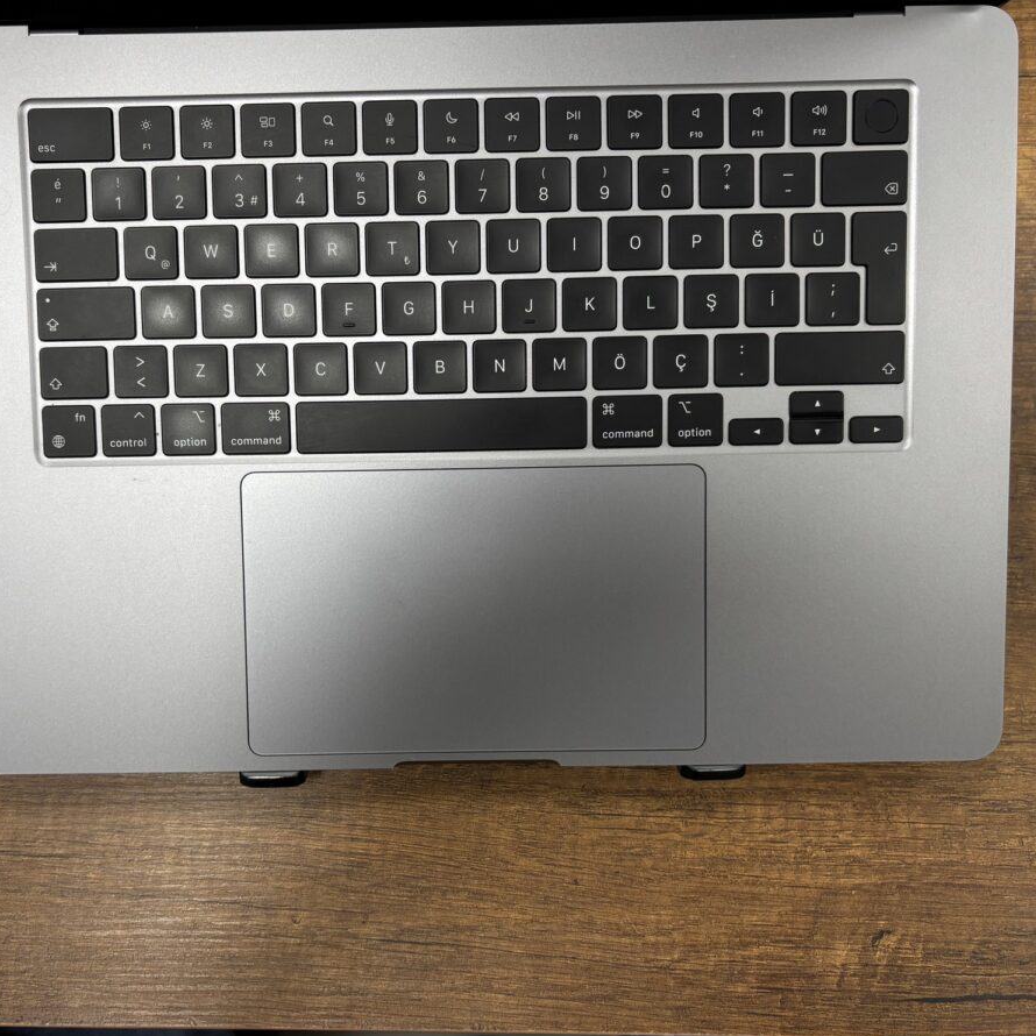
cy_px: 515
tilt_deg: -76.0
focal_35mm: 31
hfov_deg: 52.4
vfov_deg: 52.5
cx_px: 450
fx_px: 1050
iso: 80
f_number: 1.6
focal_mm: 5.96
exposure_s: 1/50
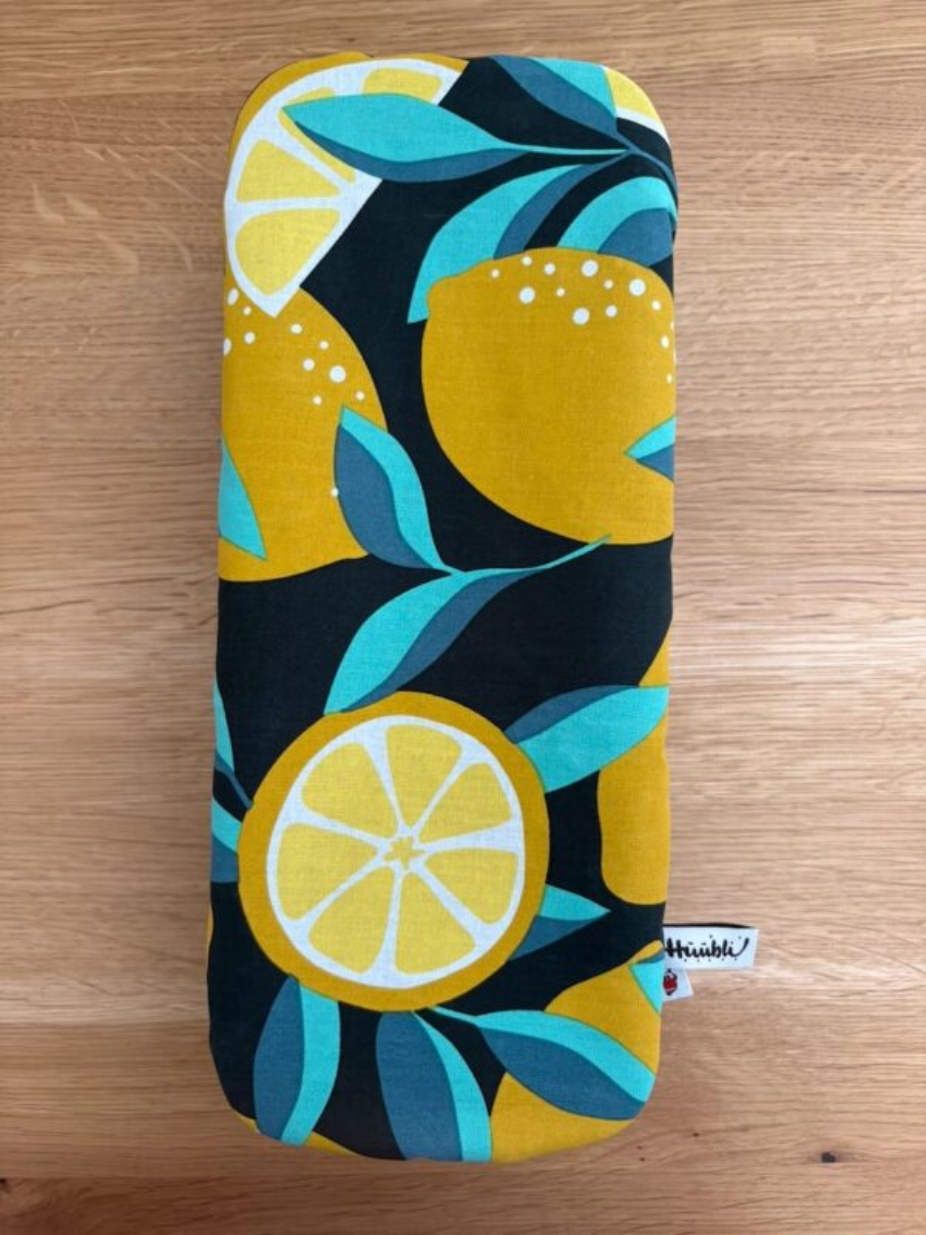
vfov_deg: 67.3
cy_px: 618
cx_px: 463
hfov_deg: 53.1
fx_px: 927
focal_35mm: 26
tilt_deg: -87.2
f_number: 1.6
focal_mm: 5.96
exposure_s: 1/60
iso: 160
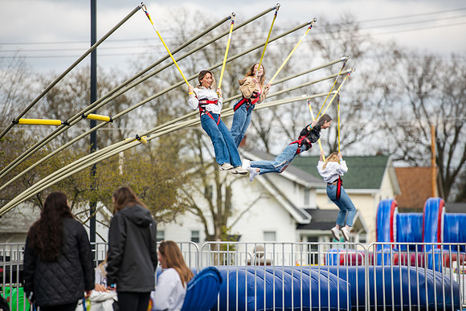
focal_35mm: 200
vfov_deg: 6.9
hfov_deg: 10.3
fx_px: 2589
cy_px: 156
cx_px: 233
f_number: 3.2
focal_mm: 200
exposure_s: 1/800
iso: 100
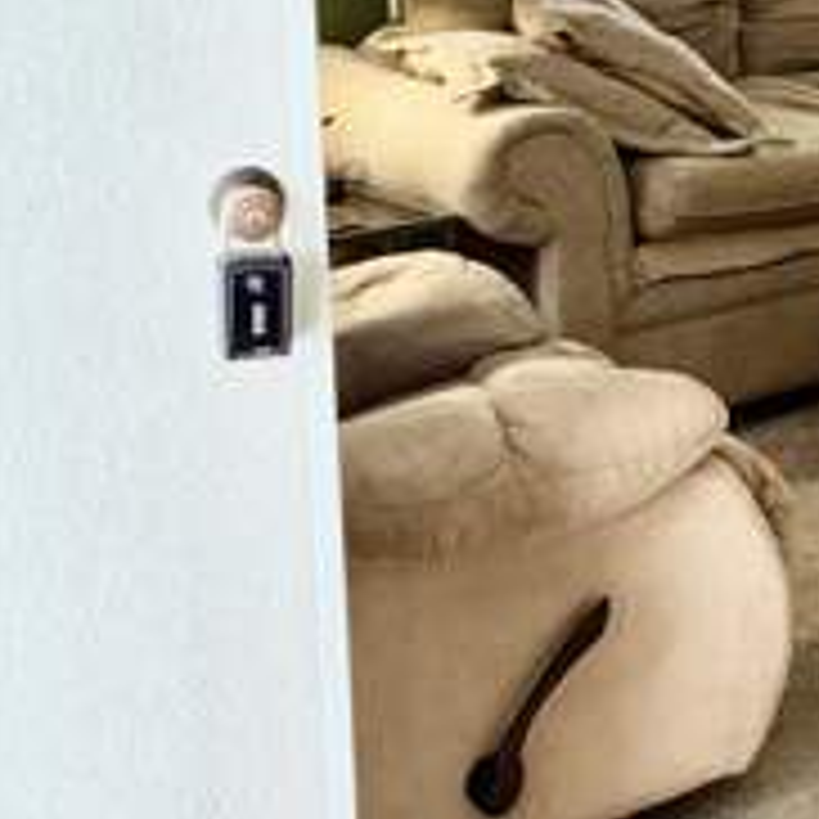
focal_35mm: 81
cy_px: 104
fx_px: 2168
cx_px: 1071
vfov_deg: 21.0
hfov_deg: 19.7
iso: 320
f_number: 1.6
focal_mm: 5.96
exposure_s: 1/60
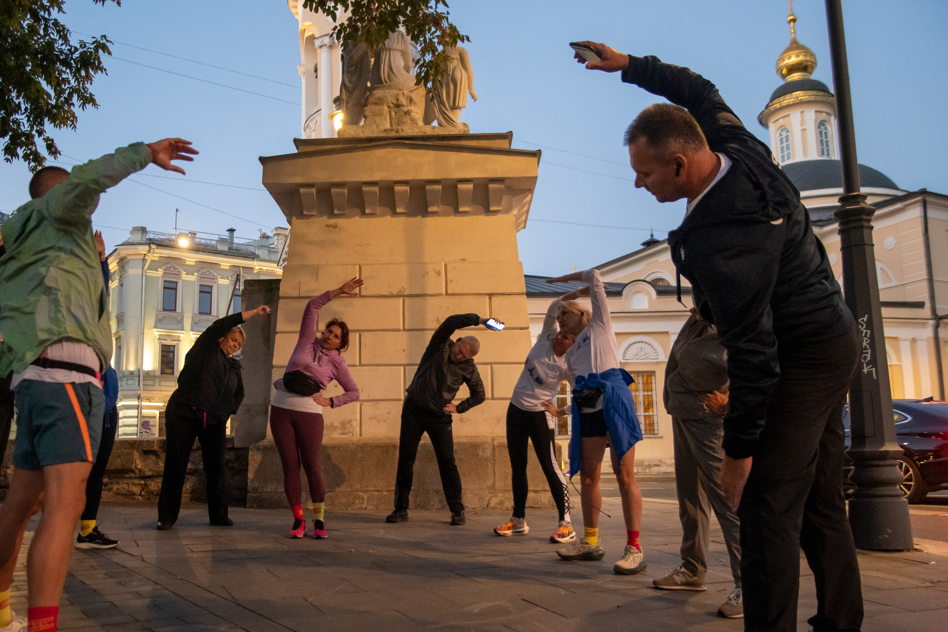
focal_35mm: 30
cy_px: 343
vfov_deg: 43.6
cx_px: 418
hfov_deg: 61.7
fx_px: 790
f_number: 2.8
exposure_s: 1/250
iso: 3200
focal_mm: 17
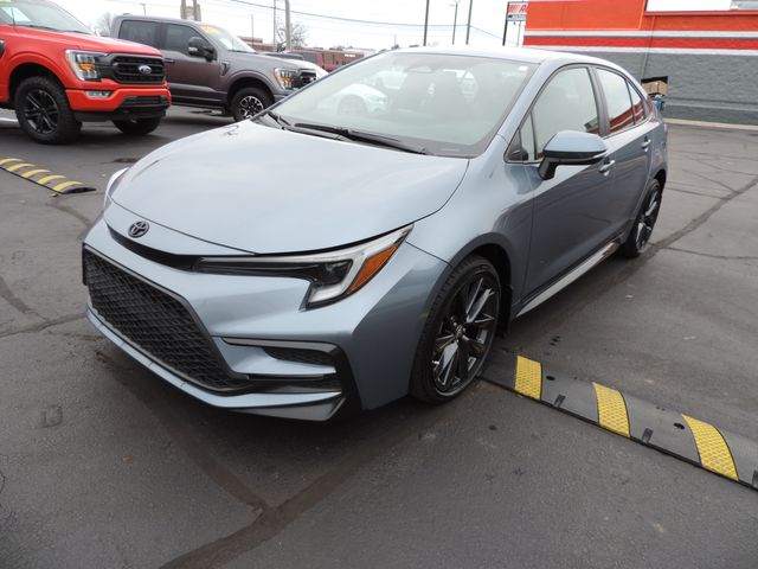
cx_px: 379
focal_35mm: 24
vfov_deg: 56.8
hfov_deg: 71.6
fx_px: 526
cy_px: 284
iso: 80
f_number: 3
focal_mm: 4.3
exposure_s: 1/80
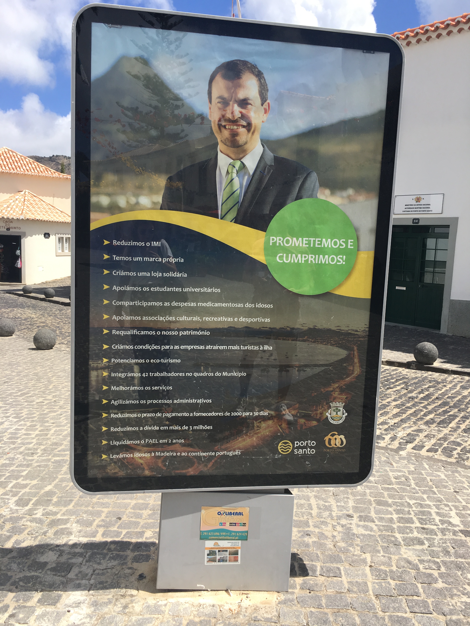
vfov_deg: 61.7
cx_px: 235
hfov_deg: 48.2
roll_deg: -2.2
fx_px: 525
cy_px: 313
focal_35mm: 29
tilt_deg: -7.5
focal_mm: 4.15
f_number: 2.2
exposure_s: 1/1350
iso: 25
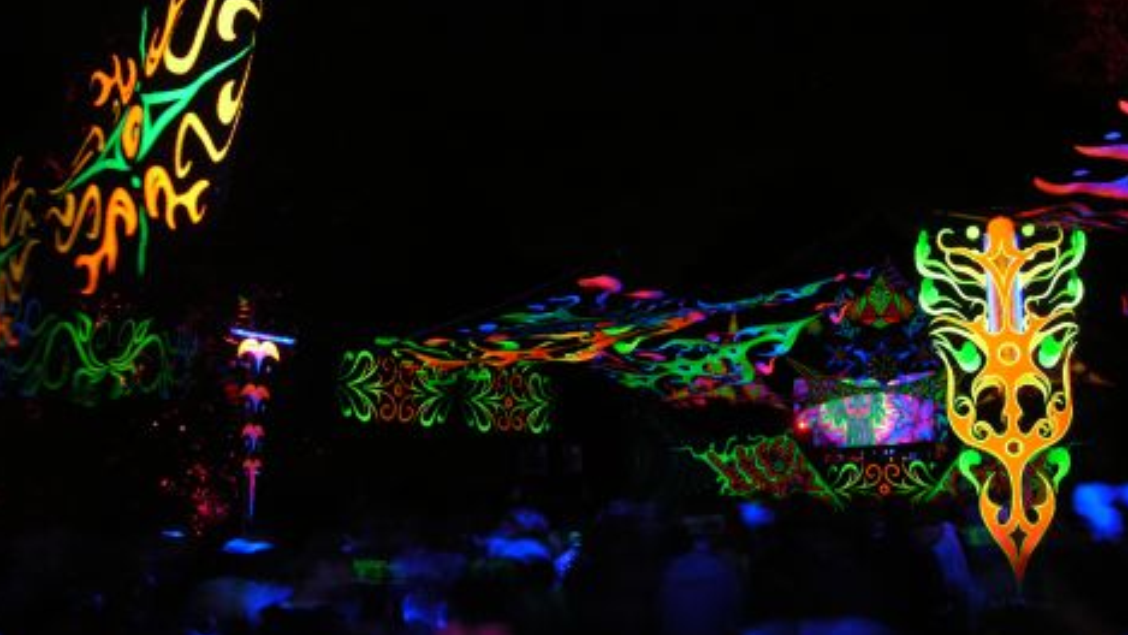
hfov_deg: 51.6
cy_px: 293
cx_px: 563
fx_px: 1167
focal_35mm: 39
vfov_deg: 30.4
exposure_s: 4
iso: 200
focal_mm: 8.9
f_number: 2.8
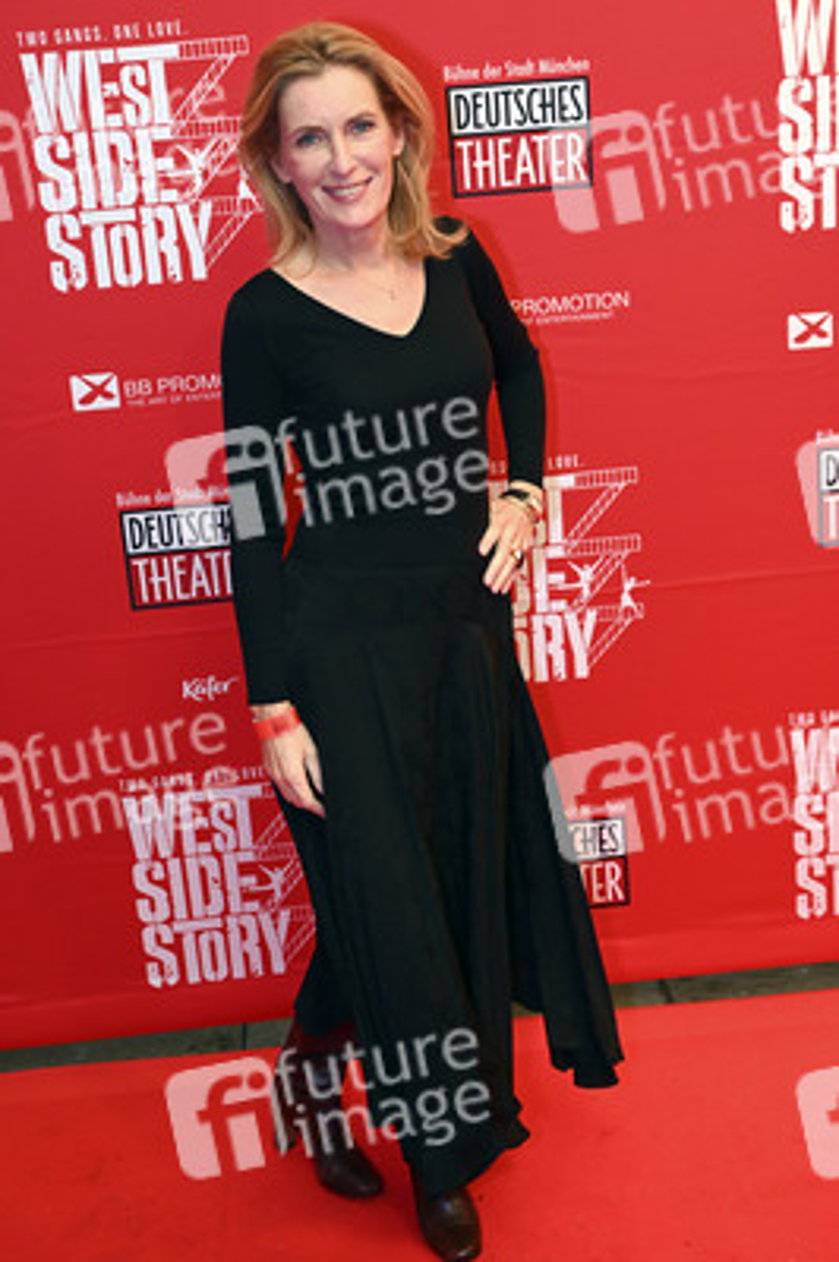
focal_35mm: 43
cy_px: 631
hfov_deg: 31.1
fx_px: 1506
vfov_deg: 45.5
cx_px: 420
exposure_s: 1/125
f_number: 2.8
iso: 1250
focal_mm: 43
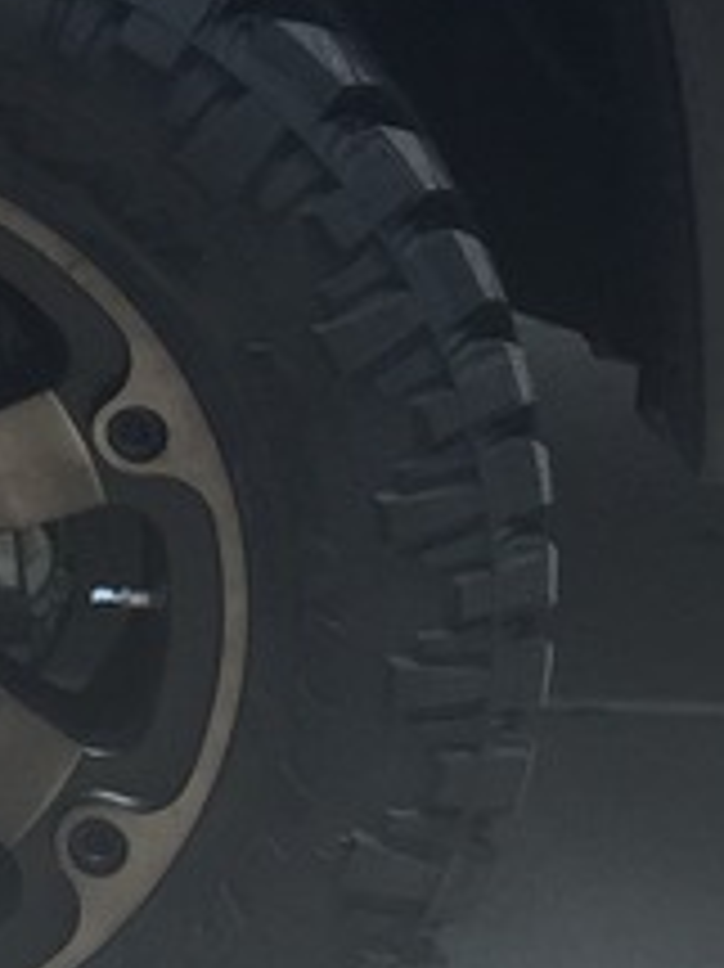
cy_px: -207
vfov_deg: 13.9
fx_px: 3852
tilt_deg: -8.7
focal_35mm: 138
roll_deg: +3.1
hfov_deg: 10.5
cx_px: -265
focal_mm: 4.15
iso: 32
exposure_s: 1/1319
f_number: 2.2
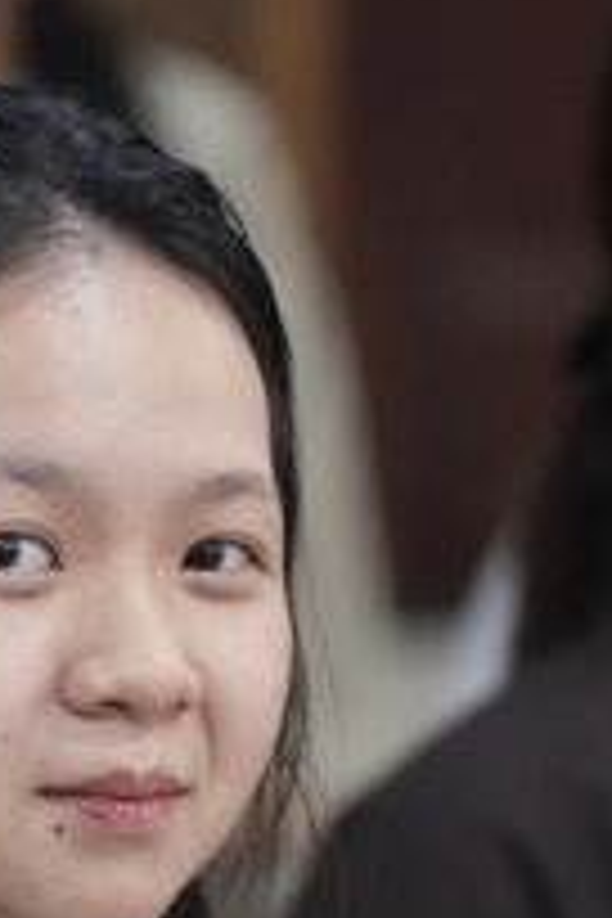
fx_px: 18257
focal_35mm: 716
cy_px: 1150
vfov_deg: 2.9
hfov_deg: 1.9
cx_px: 32
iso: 4000
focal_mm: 150
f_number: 2.8
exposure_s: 1/100
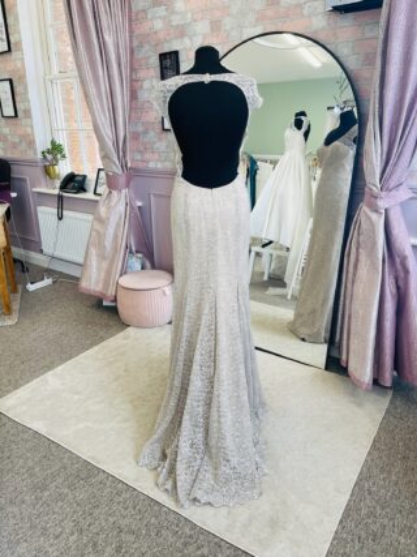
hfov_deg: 54.9
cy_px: 278
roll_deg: +1.8
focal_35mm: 25
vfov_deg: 69.4
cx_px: 208
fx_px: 402
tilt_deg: -19.3
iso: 50
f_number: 1.6
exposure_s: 1/121
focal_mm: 5.1
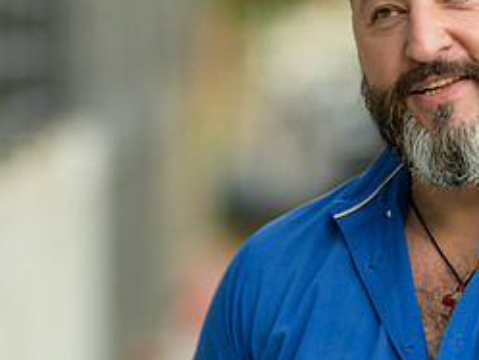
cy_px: 72
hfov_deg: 6.6
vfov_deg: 4.9
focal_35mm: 302
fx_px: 4181
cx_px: 256
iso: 200
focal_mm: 135
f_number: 2
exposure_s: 1/250
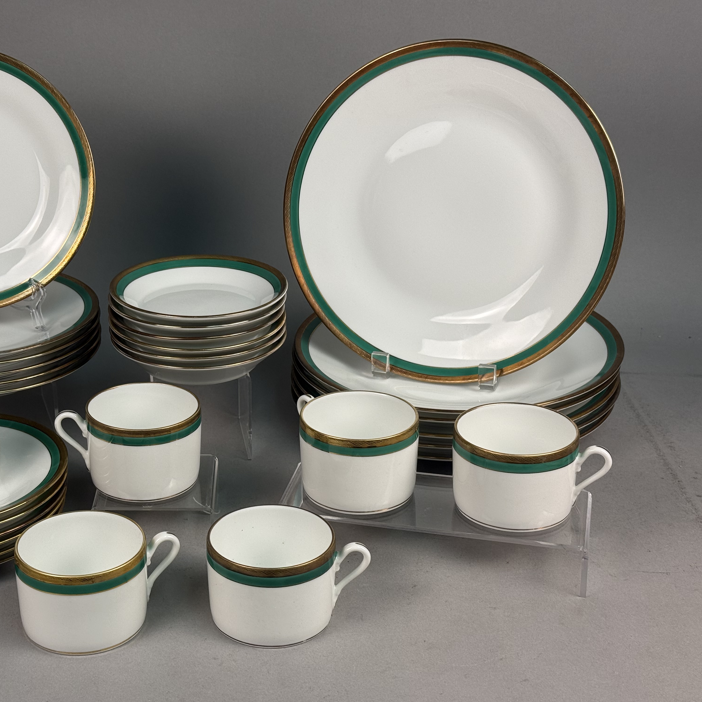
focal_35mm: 57
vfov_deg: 30.0
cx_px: 252
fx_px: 1308
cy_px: 352
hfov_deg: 29.9
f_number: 1.78
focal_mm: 6.76
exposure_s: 1/121
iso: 50
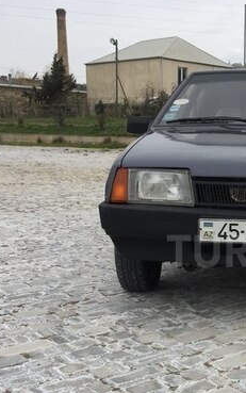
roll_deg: -1.8
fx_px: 589
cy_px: 251
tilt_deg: -10.4
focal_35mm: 55
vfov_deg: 36.6
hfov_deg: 22.2
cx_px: 276
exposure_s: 1/628
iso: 32
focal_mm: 4.15
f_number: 2.2
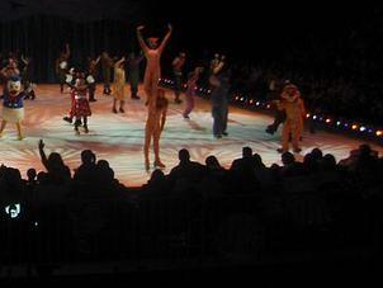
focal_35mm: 87
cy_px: 19
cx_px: -22
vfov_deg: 16.7
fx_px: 963
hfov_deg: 21.5
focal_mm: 6.5
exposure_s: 1/60
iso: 100
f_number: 3.5
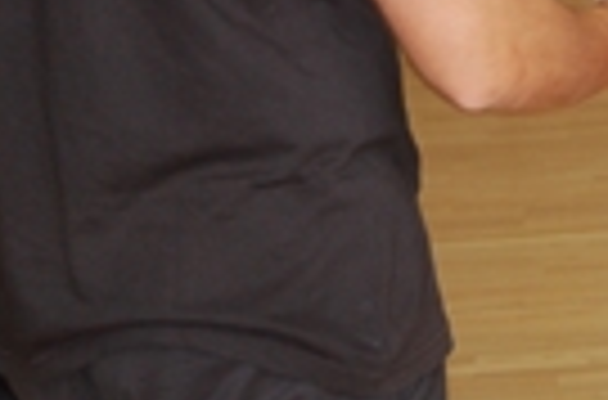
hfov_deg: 9.1
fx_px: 3753
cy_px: -216
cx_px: 851
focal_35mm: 223
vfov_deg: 6.0
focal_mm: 40
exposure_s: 1/60
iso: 400
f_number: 5
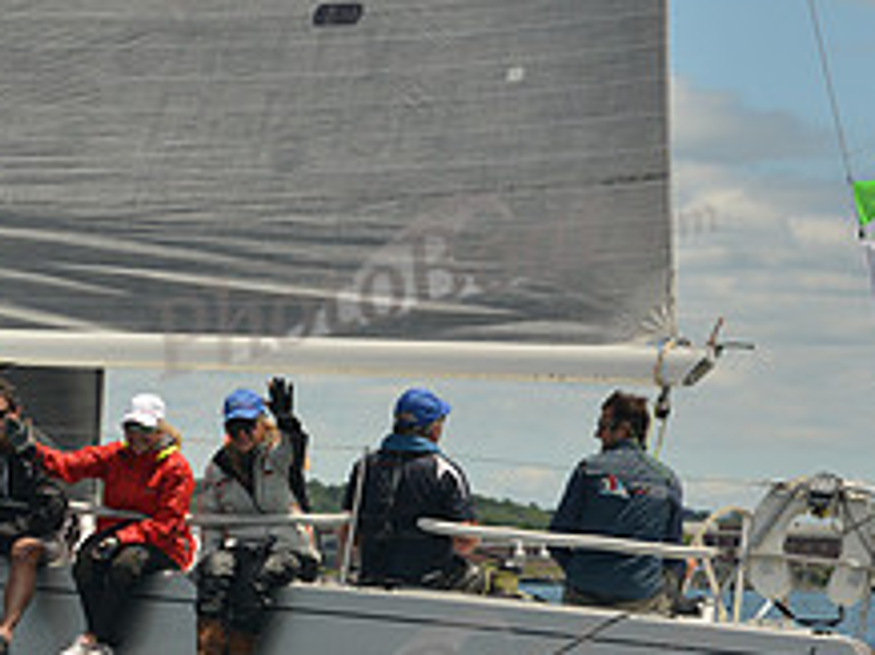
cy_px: 540
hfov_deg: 7.6
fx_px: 6590
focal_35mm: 261
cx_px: -52
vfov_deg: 5.7
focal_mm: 102
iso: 400
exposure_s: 1/800
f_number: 6.3
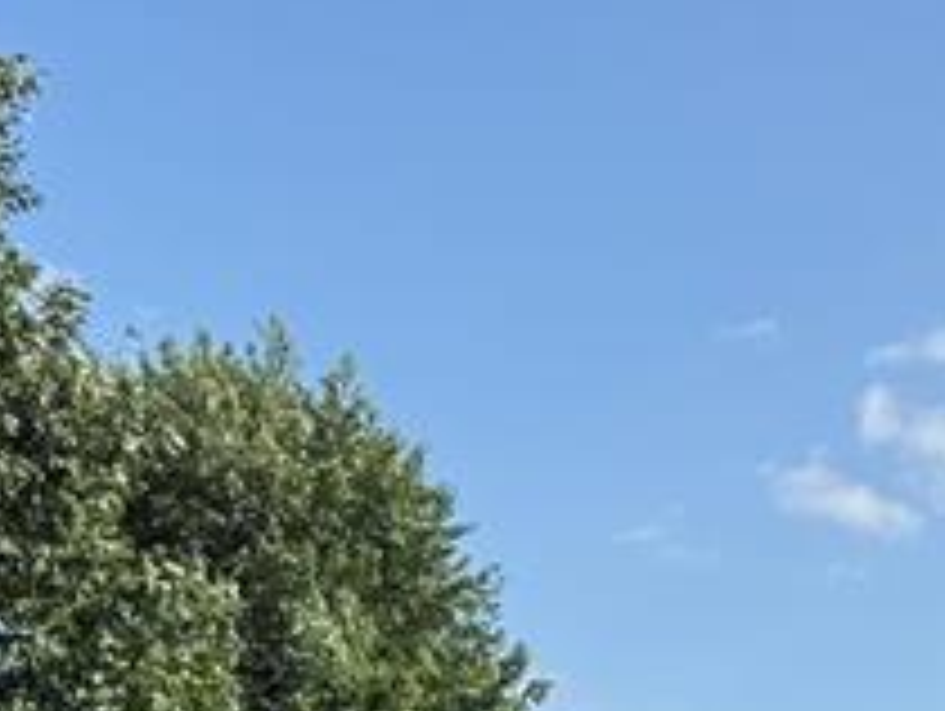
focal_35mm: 117
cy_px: 1350
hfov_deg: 15.3
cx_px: 1476
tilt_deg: -1.6
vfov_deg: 11.6
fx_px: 3198
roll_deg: +0.3
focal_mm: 6.76
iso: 80
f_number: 1.78
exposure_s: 1/3953
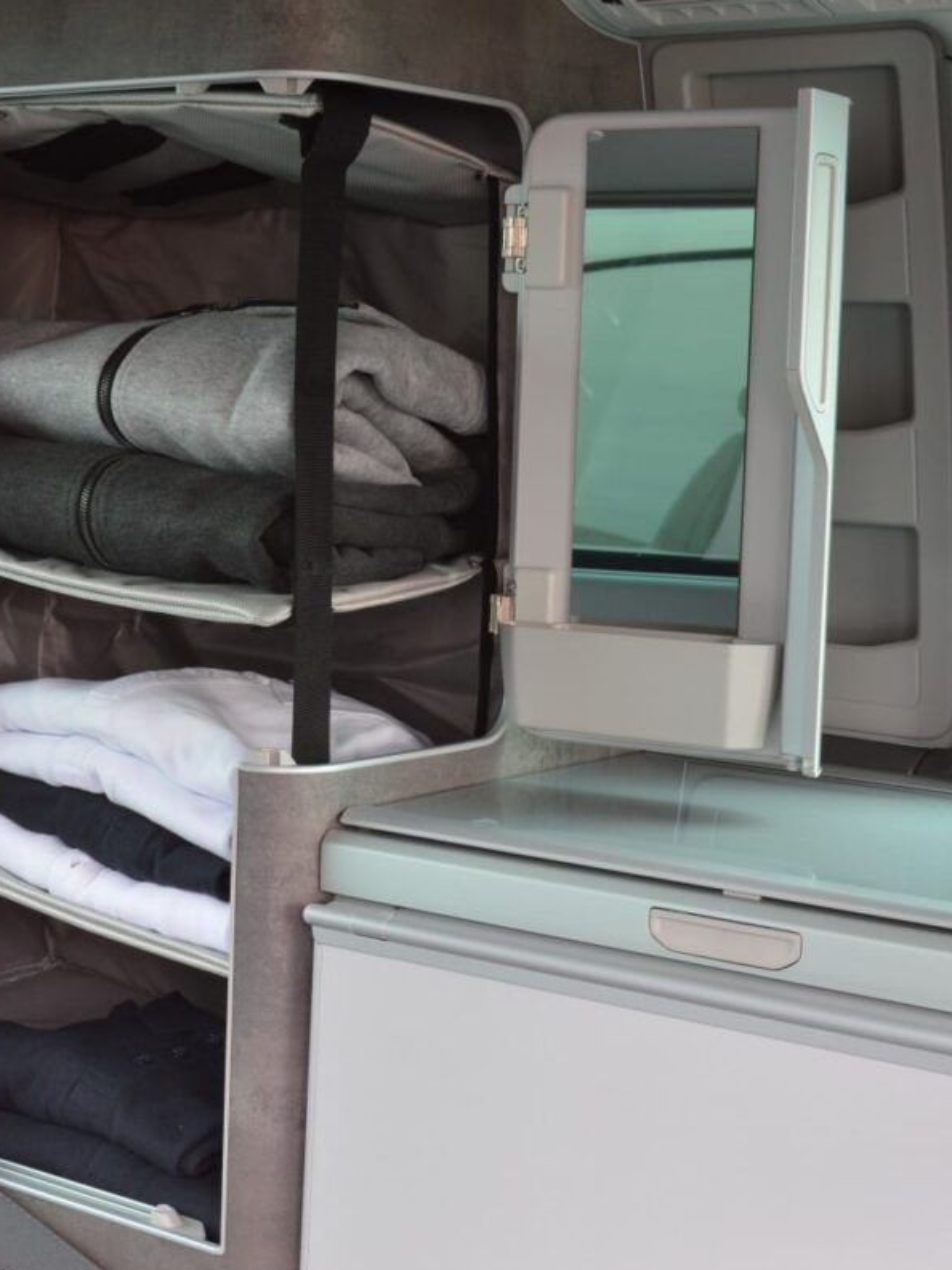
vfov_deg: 28.7
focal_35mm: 68
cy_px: 638
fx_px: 2484
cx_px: 274
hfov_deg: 21.6
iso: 100
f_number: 11
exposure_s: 1/4
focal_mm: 31
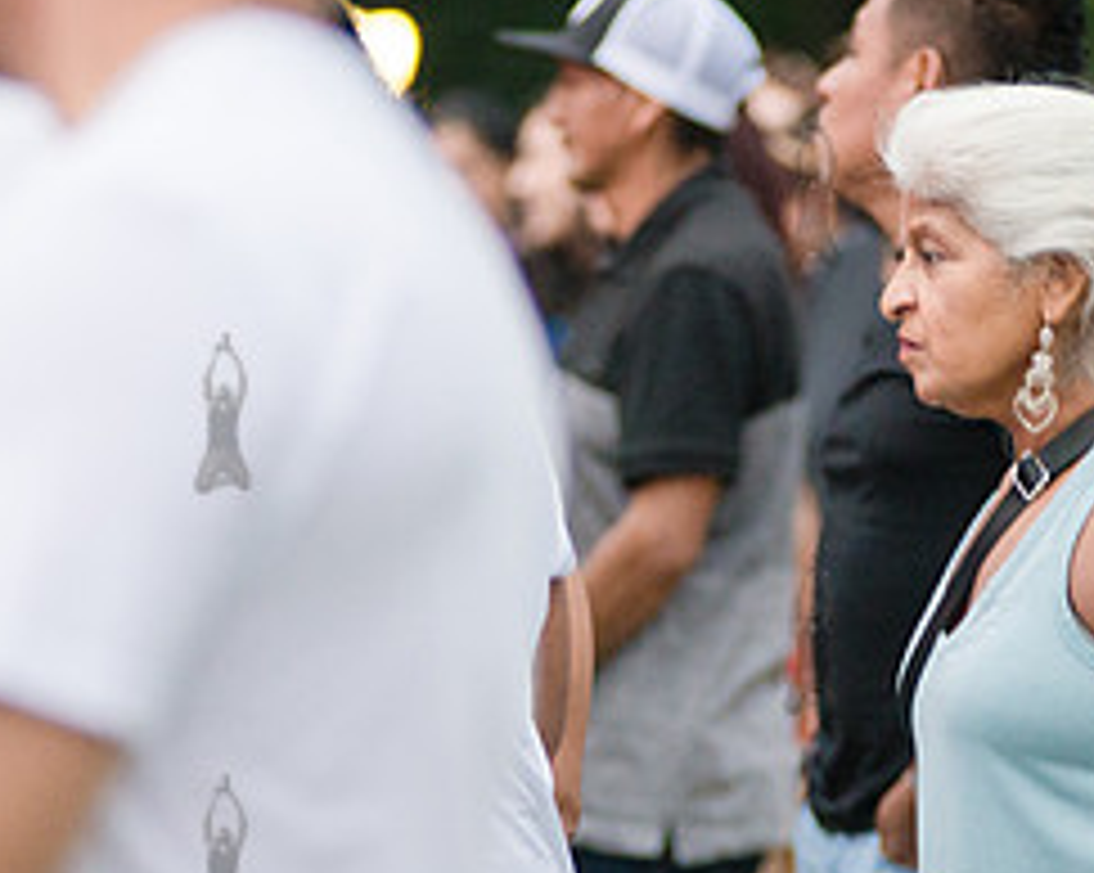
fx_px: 11291
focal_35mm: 349
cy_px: 682
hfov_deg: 5.5
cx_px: 904
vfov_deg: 4.4
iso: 3200
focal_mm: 145
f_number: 3.2
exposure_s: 1/200
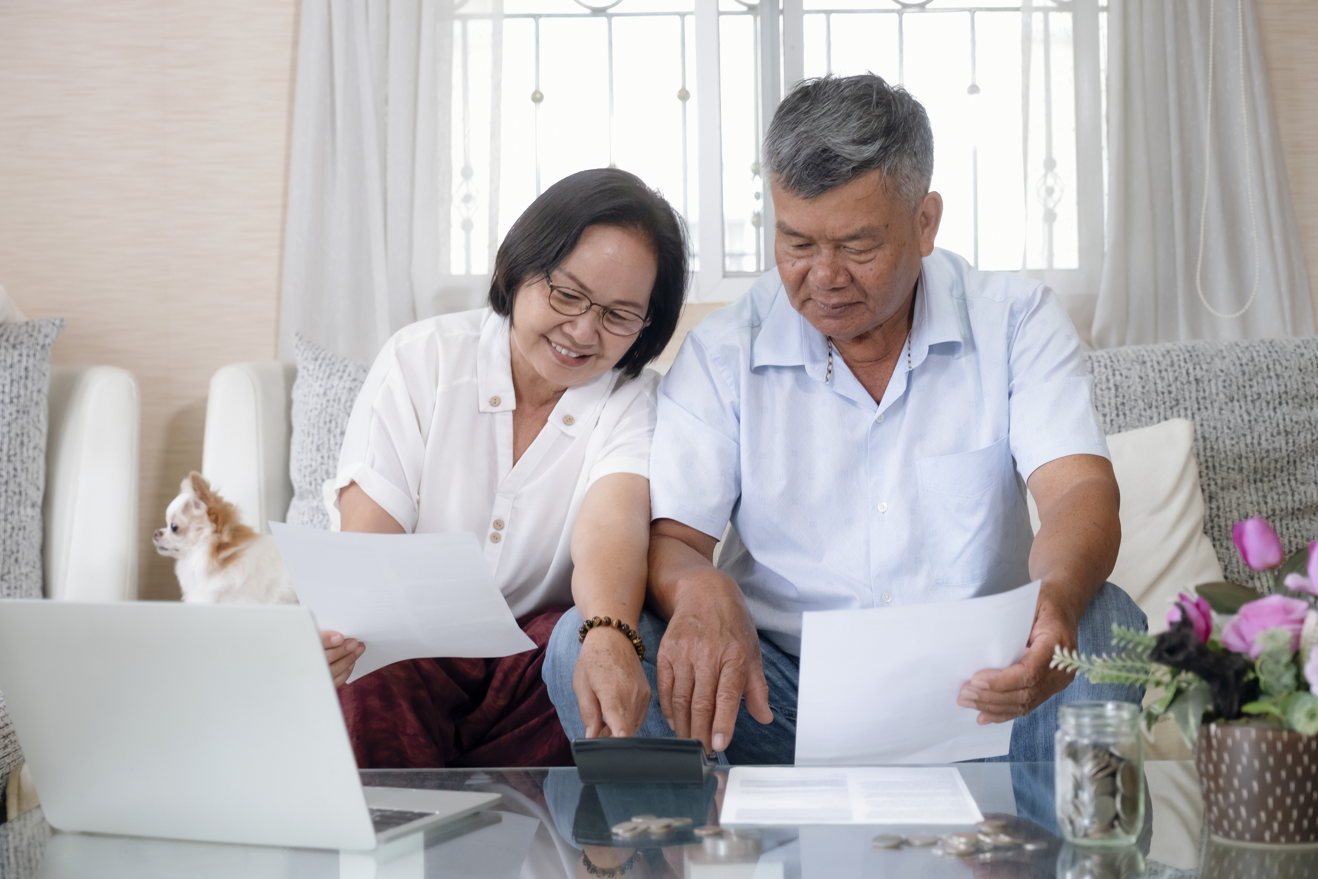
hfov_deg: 34.5
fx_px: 2123
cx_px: 659
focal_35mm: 58
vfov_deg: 23.4
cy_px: 440
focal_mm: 38.8
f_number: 2.8
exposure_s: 1/60
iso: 1000
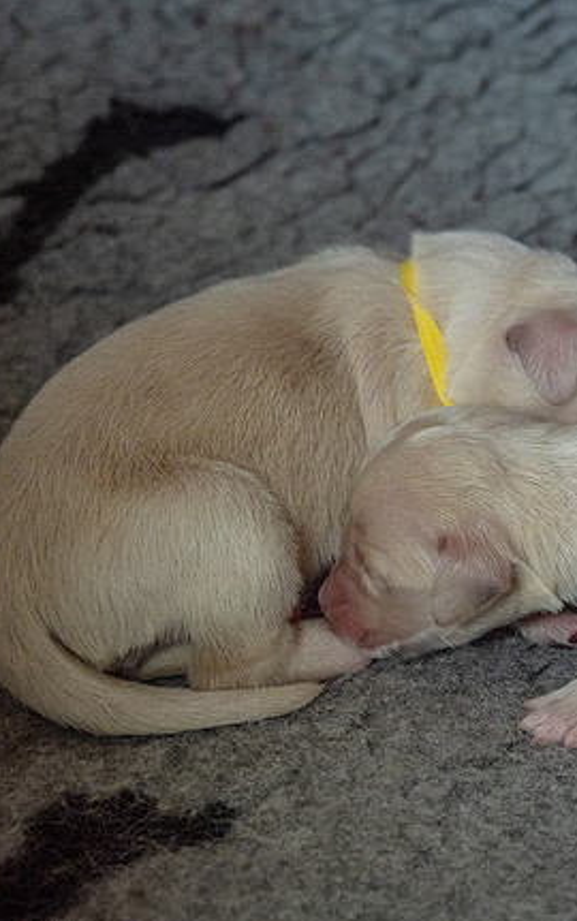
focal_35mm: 228
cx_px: 528
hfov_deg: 5.8
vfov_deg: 9.2
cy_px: 460
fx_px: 5727
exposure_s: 1/250
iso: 800
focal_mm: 80
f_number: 4
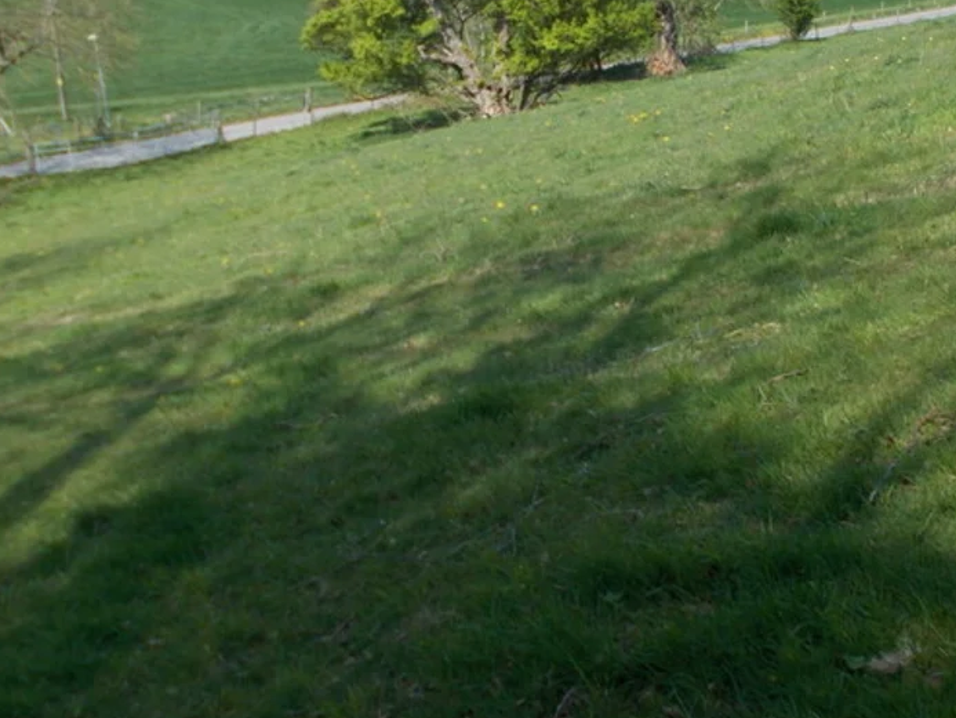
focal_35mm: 54
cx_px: 701
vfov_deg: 26.8
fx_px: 1492
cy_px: 208
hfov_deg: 34.9
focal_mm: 4.6
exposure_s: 1/125
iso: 80
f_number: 8
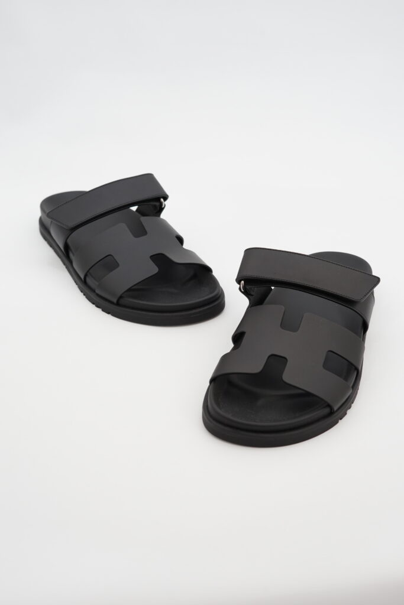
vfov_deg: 39.6
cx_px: 202
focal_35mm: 50
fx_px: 841
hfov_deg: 27.0
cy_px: 302
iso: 640
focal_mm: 50
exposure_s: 1/13
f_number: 6.3
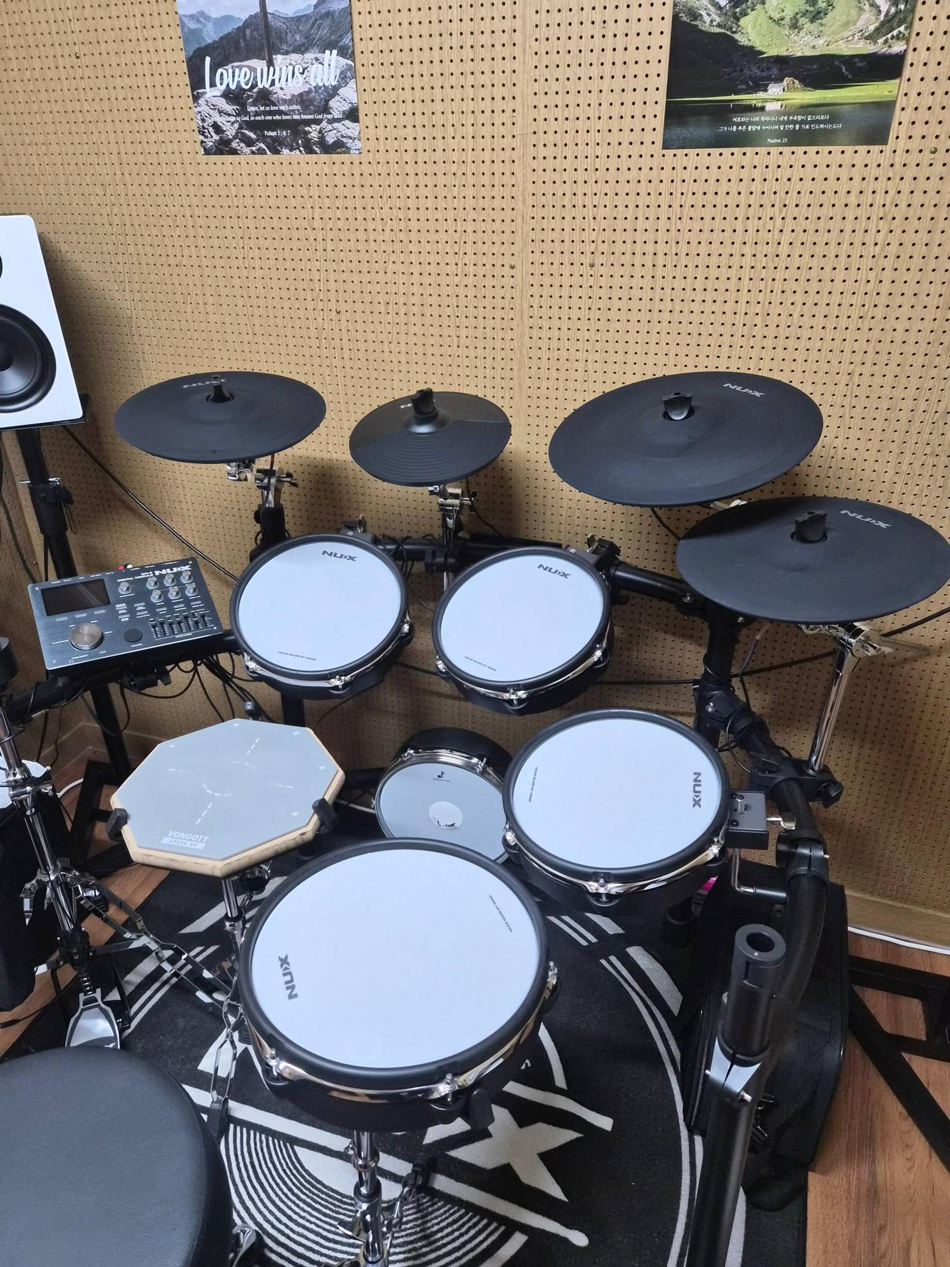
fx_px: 842
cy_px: 634
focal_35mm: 23
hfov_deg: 58.9
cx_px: 475
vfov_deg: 73.9
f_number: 1.8
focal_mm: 5.4
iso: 320
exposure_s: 1/120
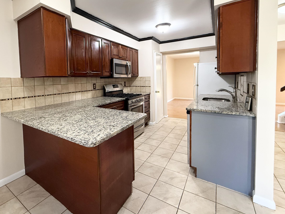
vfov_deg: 70.9
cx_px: 109
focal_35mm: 18
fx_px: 148
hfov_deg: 86.2
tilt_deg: -2.3
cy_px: 86
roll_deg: +1.5
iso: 320
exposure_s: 1/60
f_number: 2.2
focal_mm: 2.22
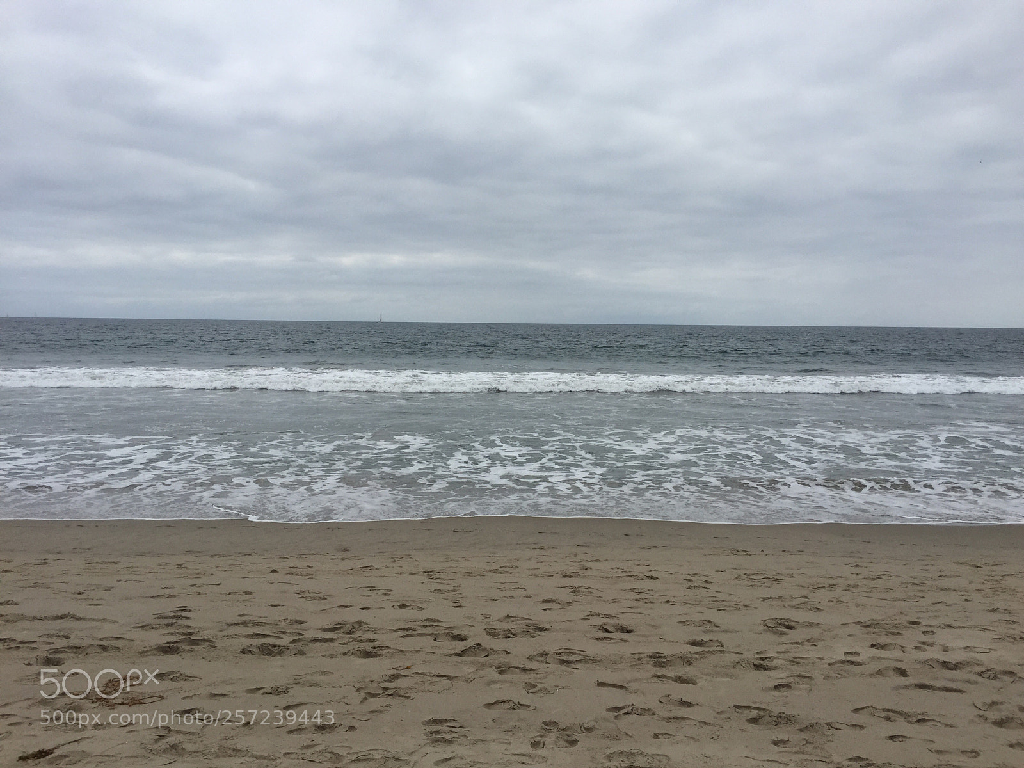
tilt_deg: -4.1
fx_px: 858
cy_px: 384
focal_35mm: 29
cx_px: 512
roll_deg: -1.6
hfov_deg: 61.7
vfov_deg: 48.2
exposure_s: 1/3597
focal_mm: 4.15
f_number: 2.2
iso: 32
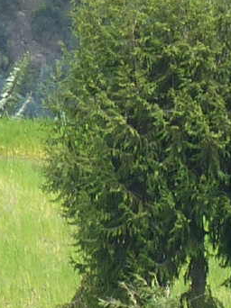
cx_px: 268
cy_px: 186
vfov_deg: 2.5
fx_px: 6984
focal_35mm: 784
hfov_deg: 1.9
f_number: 4
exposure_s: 1/500
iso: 100
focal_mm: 48.3
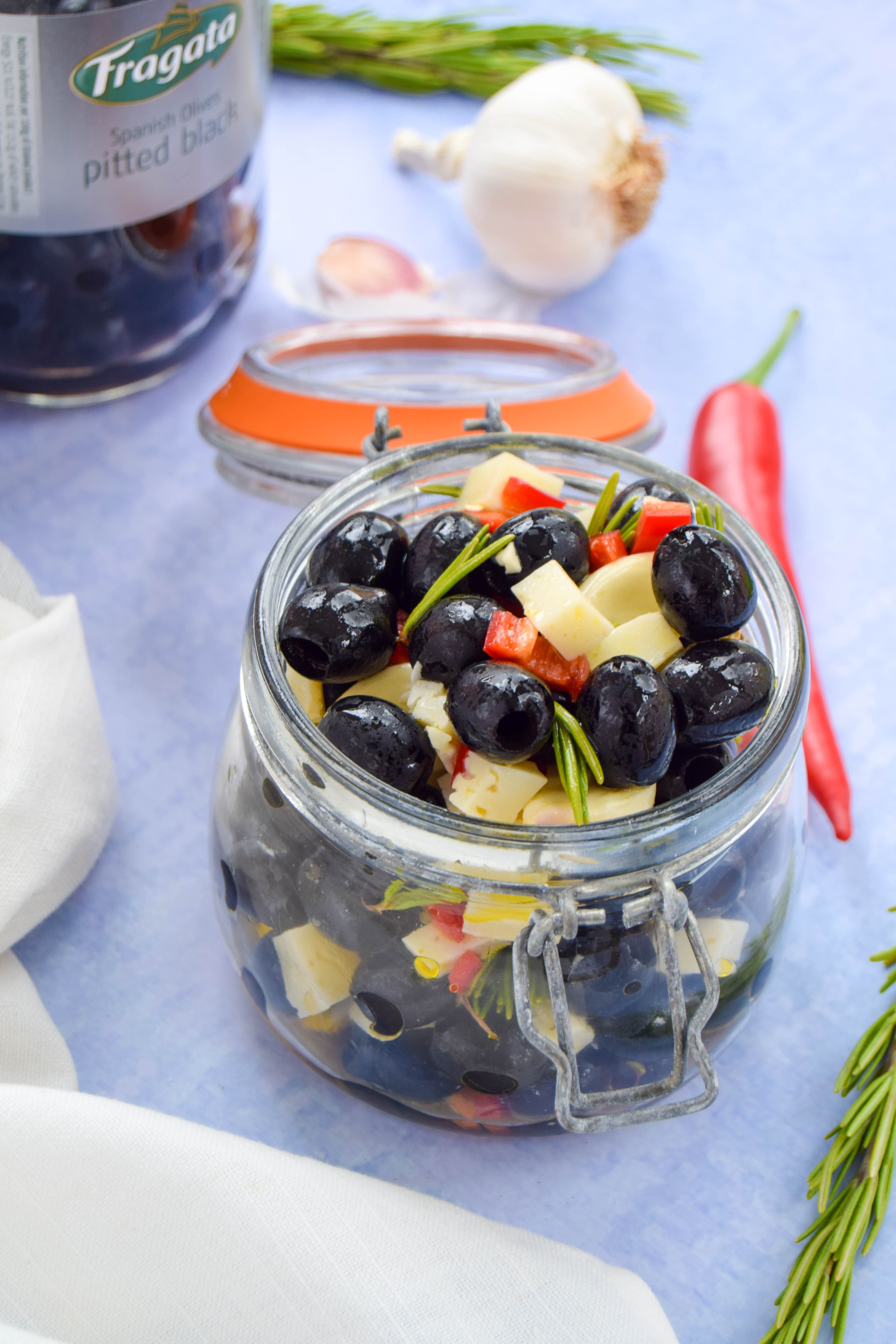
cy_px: 676
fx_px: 3192
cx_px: 451
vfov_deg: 23.8
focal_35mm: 86
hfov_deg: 16.0
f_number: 5.6
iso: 200
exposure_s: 1/125
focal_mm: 55
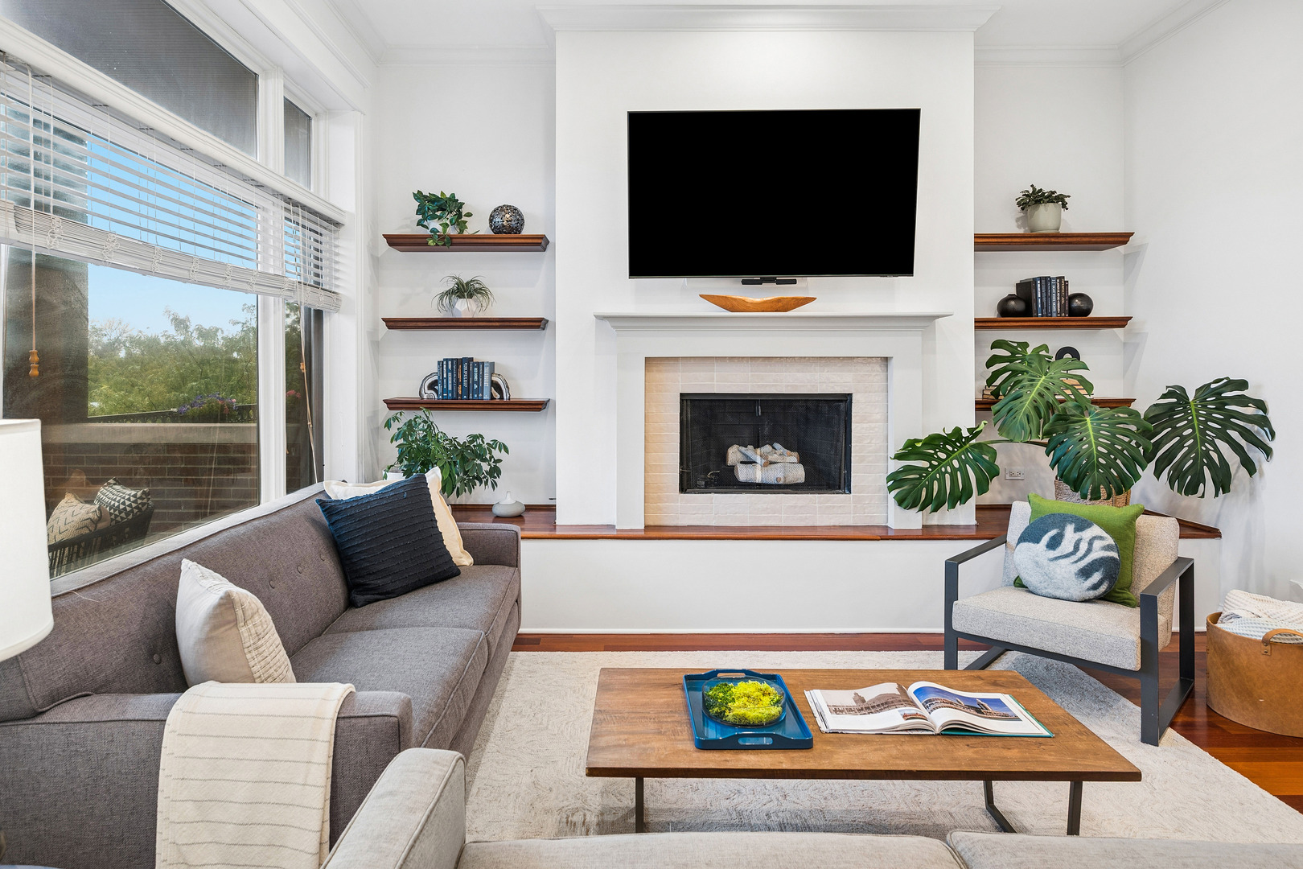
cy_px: 434
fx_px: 742
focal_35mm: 20
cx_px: 652
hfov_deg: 82.6
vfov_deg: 60.7
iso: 200
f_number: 8
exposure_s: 1/15
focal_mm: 20.5
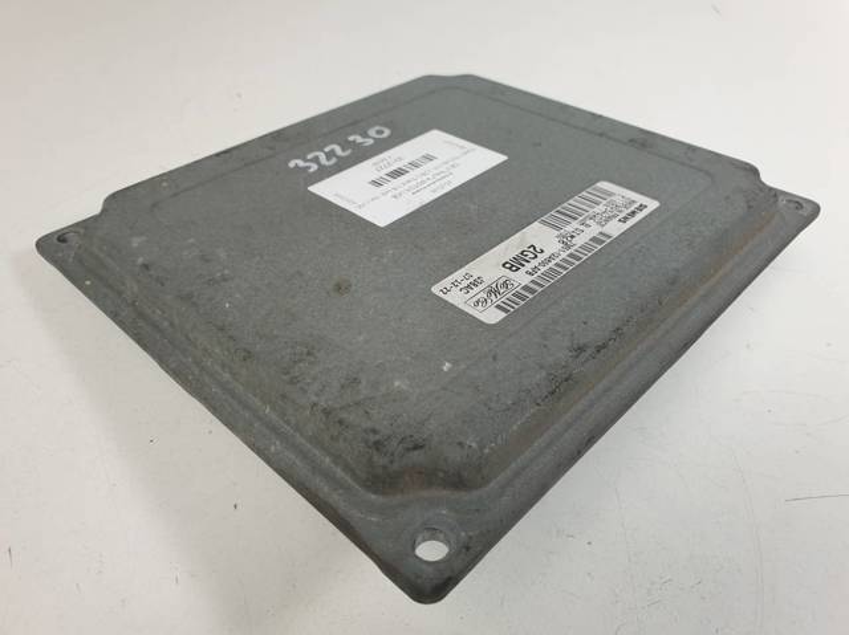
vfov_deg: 53.0
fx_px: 637
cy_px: 318
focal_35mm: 26
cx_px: 424
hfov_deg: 67.3
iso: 50
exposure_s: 1/100
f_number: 2.4
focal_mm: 4.3
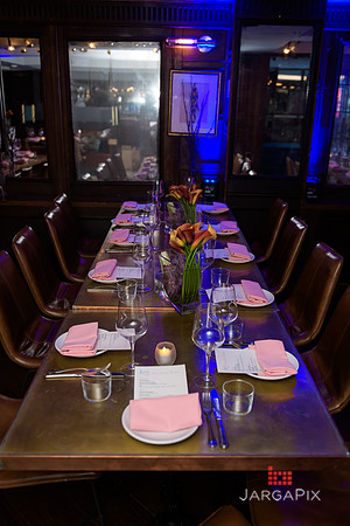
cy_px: 263
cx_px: 175
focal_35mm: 32
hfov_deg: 41.1
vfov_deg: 58.7
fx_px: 467
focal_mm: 32
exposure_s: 1/125
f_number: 3.2
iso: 1000
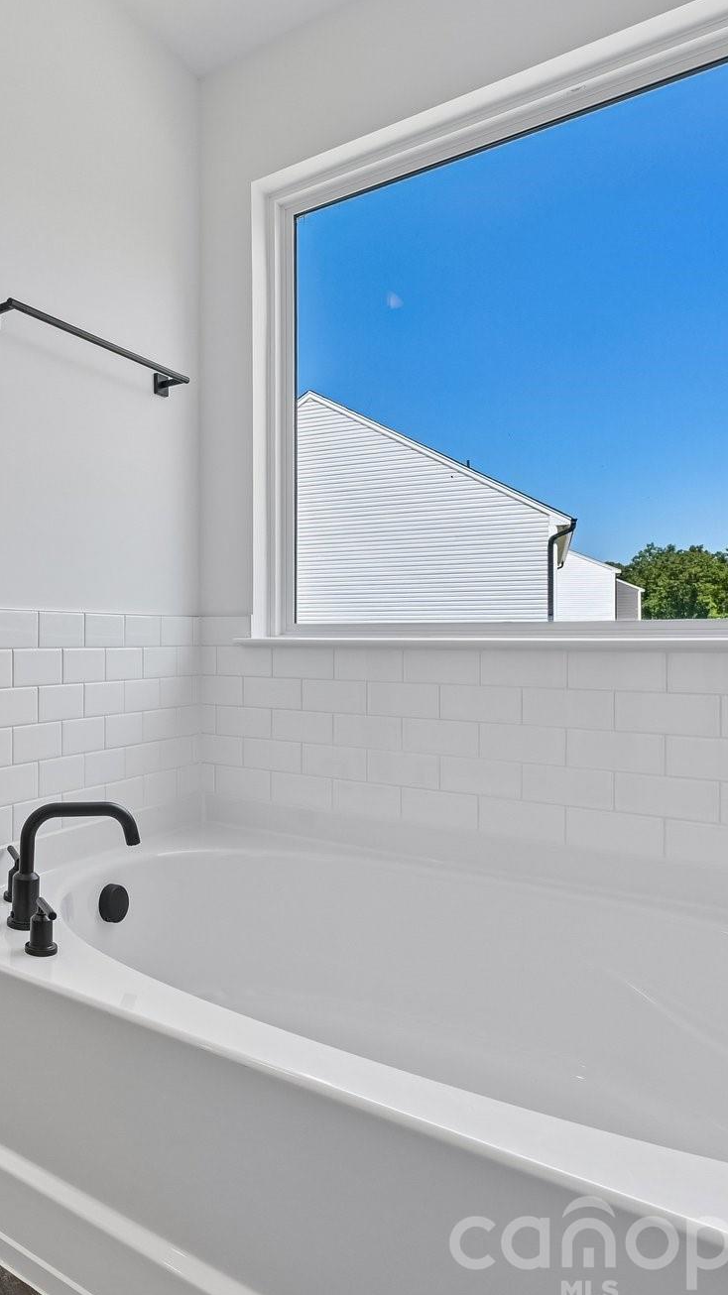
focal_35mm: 23
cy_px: 641
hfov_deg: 43.7
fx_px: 790
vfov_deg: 78.7
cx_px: 31
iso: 100
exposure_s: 1/20
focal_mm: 14
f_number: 8
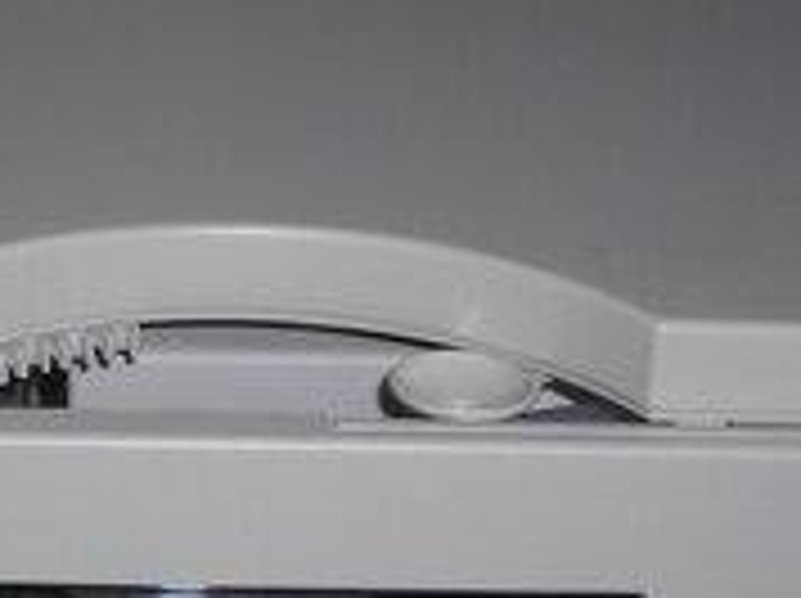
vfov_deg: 11.9
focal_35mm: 124
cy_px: 506
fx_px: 2865
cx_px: 171
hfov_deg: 15.8
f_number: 3.2
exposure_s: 1/60.1
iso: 50
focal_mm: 6.3
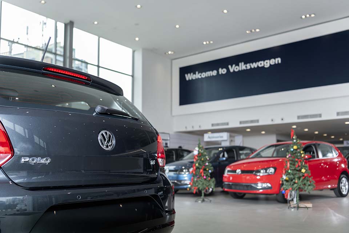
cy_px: 116
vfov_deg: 37.9
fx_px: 339
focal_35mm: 35
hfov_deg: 54.4
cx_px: 174
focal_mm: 35
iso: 160
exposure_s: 1/320
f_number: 2.8
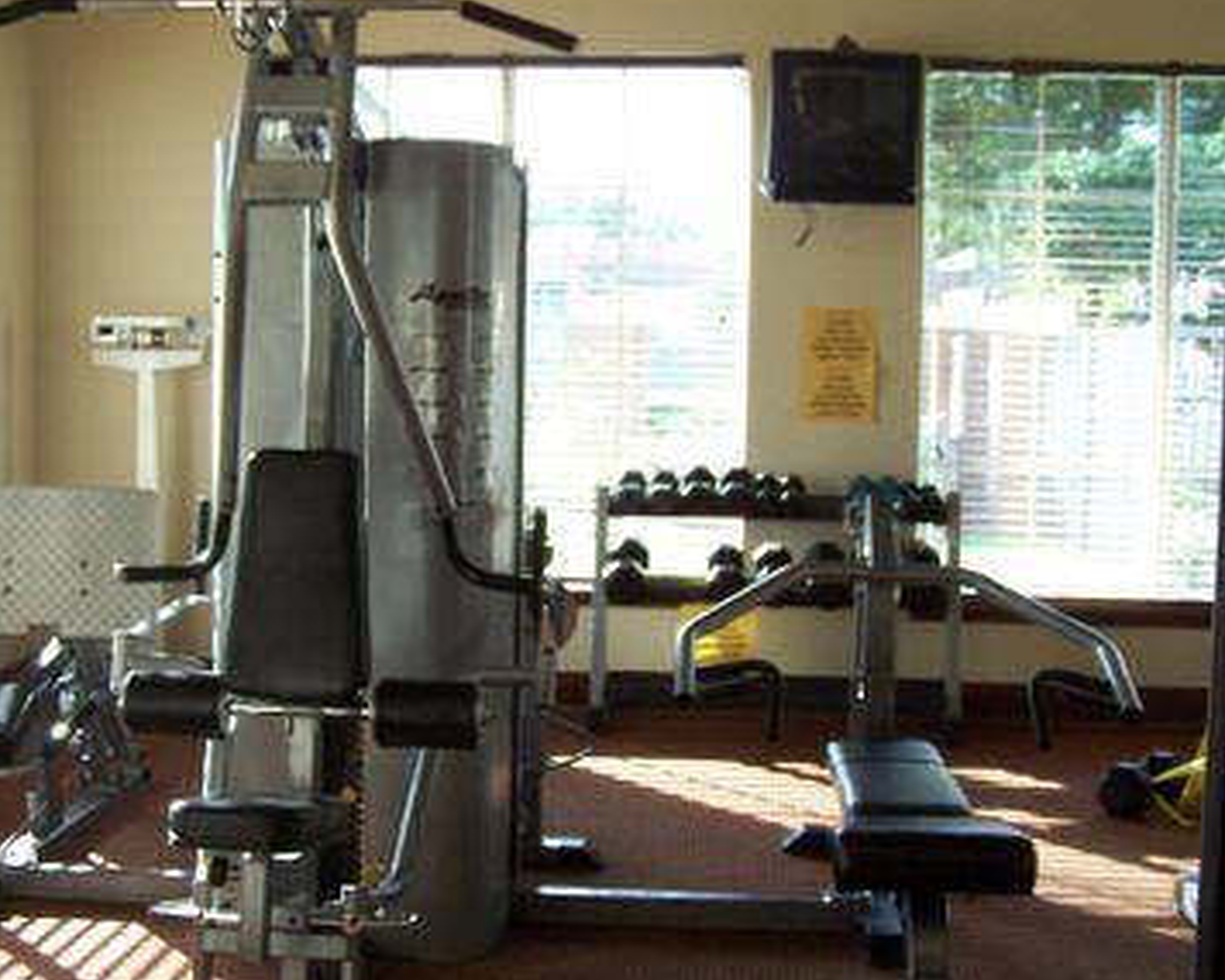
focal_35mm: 50
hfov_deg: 37.3
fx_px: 1813
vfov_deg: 30.3
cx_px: 609
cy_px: 471
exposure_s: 1/125
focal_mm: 6.3
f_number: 2.8
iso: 140
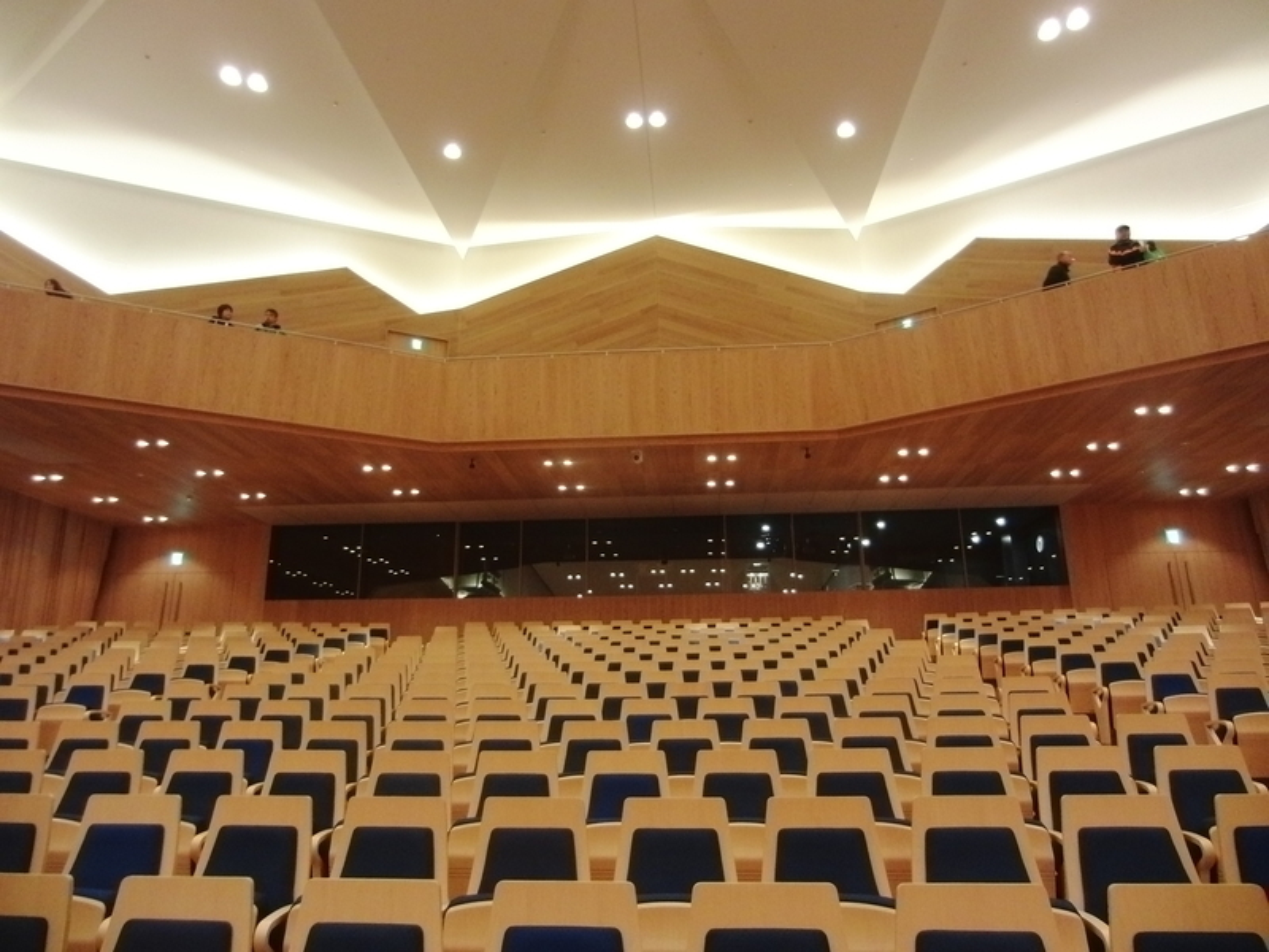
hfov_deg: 71.6
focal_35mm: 24
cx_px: 634
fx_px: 880
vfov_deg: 56.8
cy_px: 476
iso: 400
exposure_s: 1/30
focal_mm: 4.3
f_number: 3.2
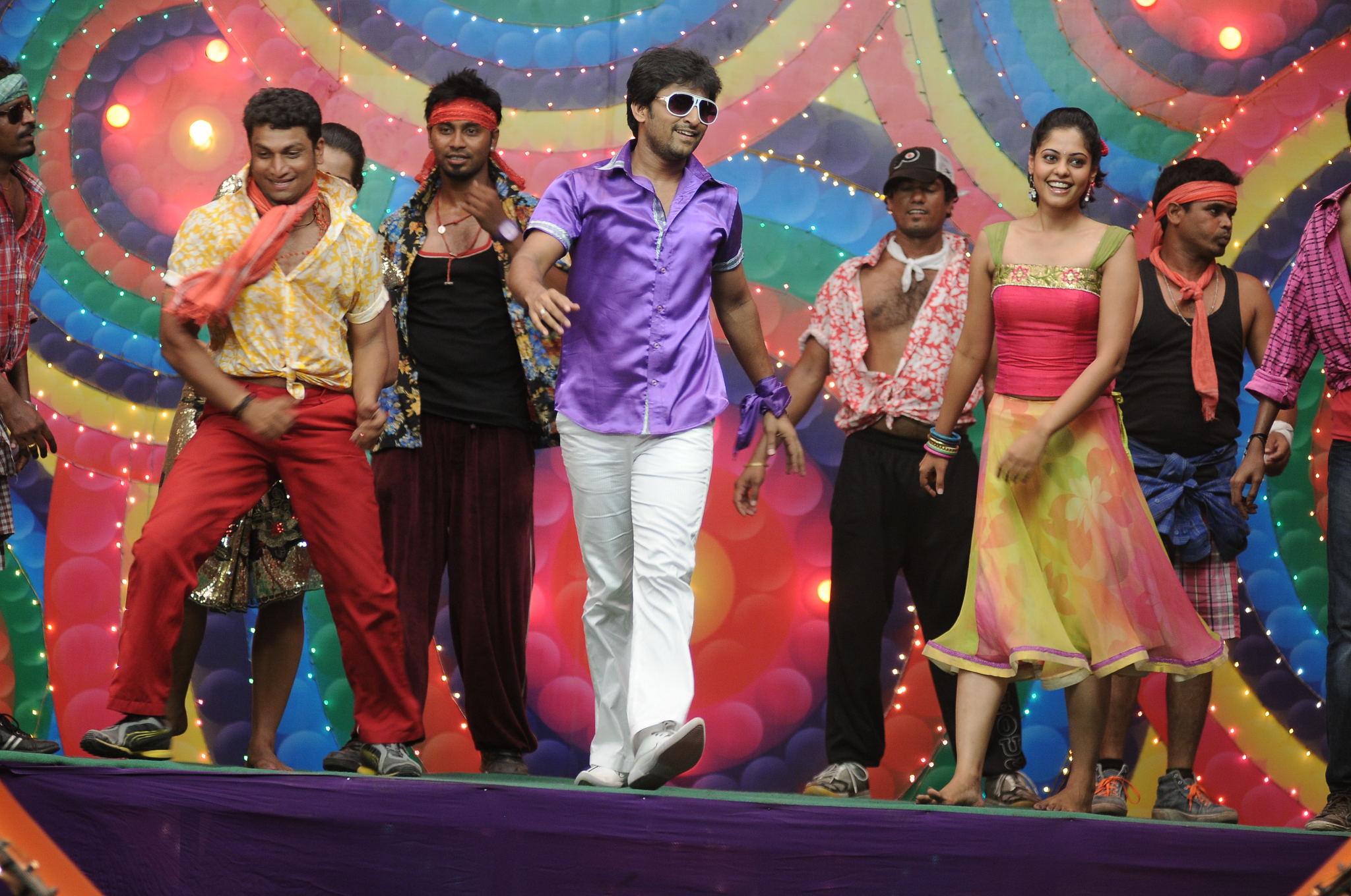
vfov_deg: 7.3
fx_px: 7027
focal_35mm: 188
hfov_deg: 11.0
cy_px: 448
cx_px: 676
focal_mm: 125
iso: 500
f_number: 2.8
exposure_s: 1/100
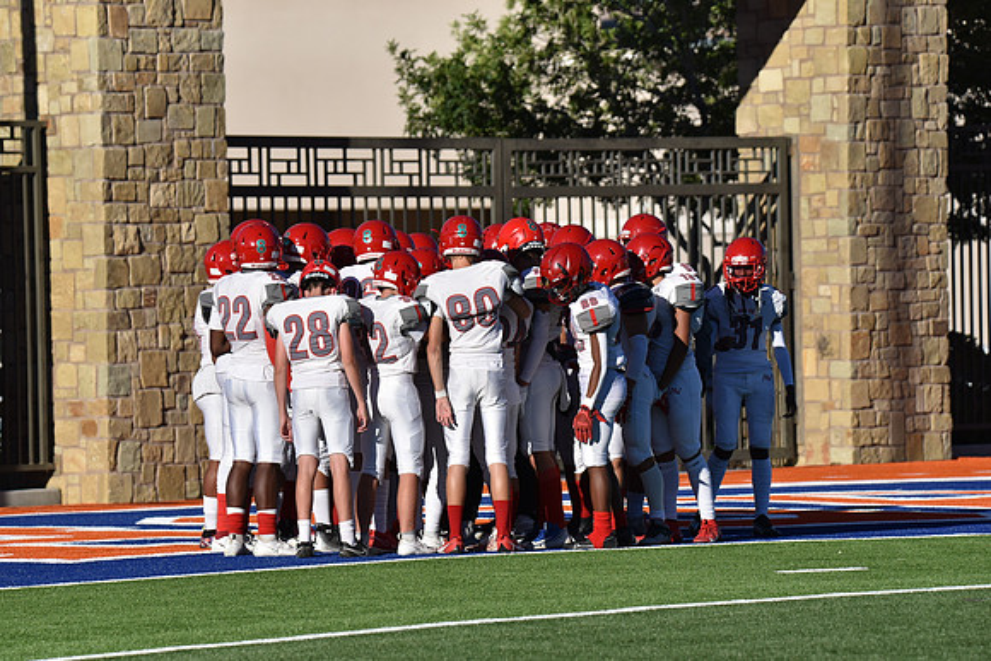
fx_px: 6608
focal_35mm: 240
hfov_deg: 8.6
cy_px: 330
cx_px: 496
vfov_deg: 5.7
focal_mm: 240
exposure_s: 1/4000
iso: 450
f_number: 5.6
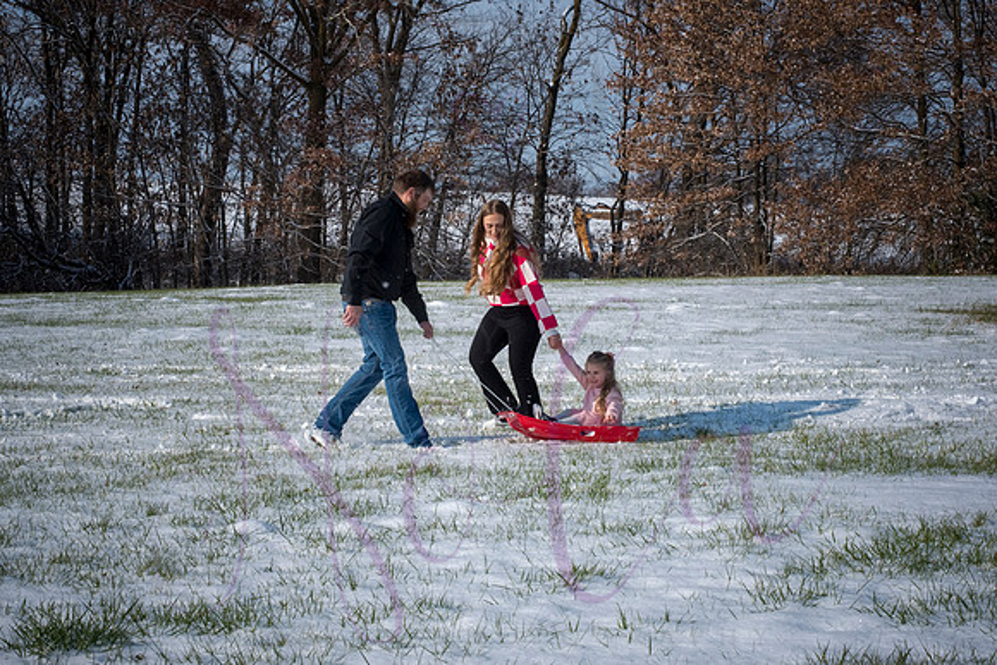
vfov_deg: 17.1
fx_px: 2216
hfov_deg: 25.4
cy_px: 332
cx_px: 498
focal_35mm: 80
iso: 640
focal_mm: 80
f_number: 16
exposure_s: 1/1000
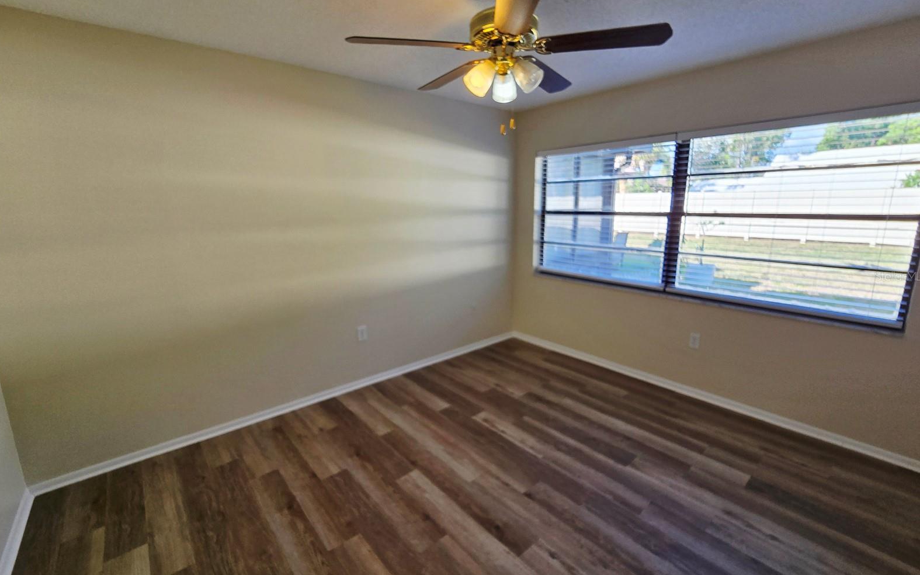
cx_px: 463
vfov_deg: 78.6
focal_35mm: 14
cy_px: 276
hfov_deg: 105.3
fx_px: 351
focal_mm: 2.2
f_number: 2.2
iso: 50
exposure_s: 1/164
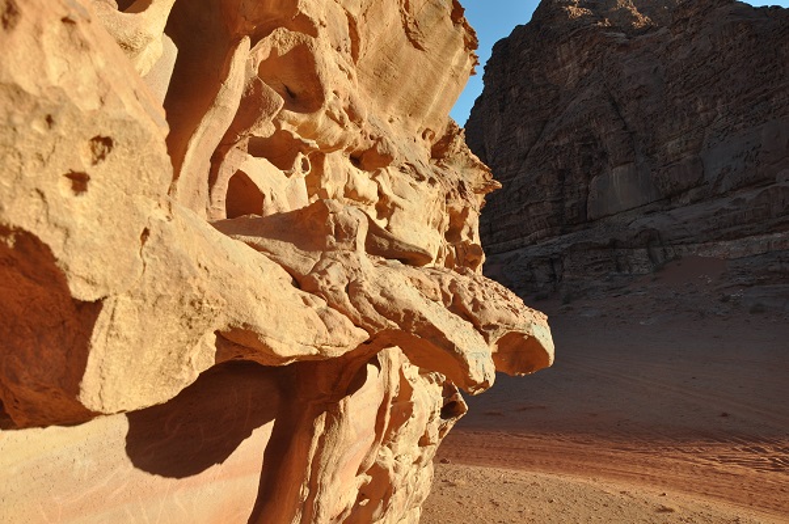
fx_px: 591
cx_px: 394
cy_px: 262
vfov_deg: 47.8
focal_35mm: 27
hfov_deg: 67.4
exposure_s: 1/160
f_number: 13
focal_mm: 18
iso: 200
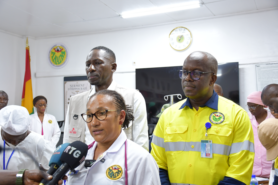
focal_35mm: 45
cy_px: 92
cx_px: 139
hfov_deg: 43.6
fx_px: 347
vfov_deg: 29.9
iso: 1000
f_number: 4
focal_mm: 30
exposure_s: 1/60
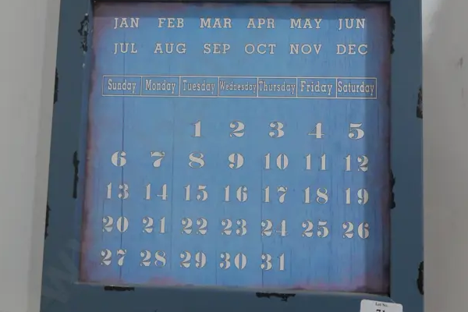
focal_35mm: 71
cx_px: 283
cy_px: -18
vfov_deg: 18.6
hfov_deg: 28.4
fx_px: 923
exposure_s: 1/60
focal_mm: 20
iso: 1600
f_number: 5
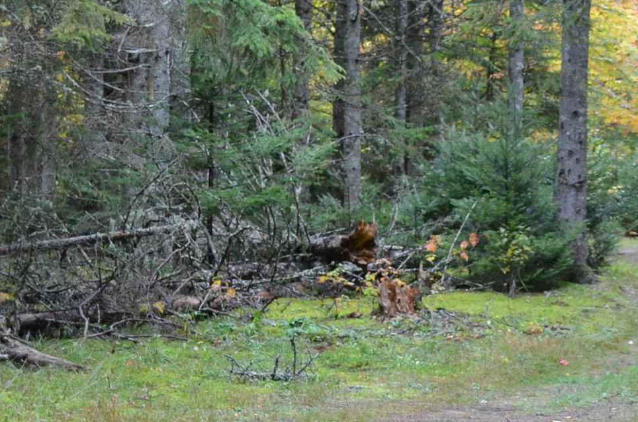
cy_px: 212
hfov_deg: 14.6
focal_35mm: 139
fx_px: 2451
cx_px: 618
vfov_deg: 9.8
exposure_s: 1/80
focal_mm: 29
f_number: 4.5
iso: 400
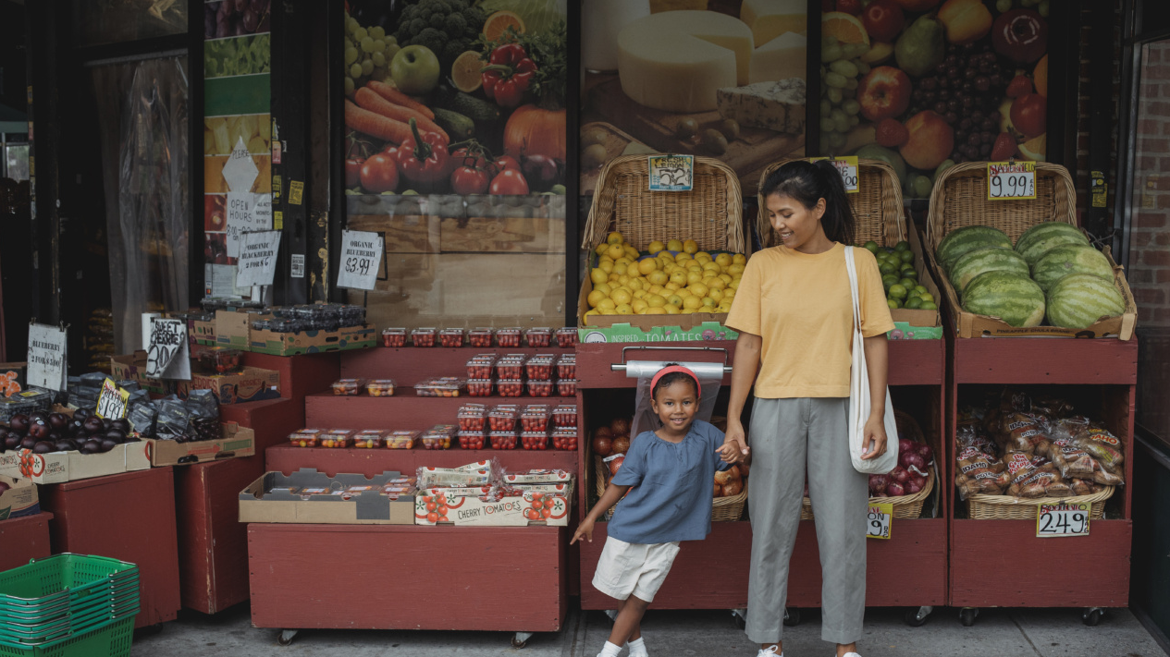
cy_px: 377
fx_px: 1644
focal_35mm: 53
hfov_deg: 39.2
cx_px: 583
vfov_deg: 22.6
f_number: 6.3
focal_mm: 50
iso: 1250
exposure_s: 1/640
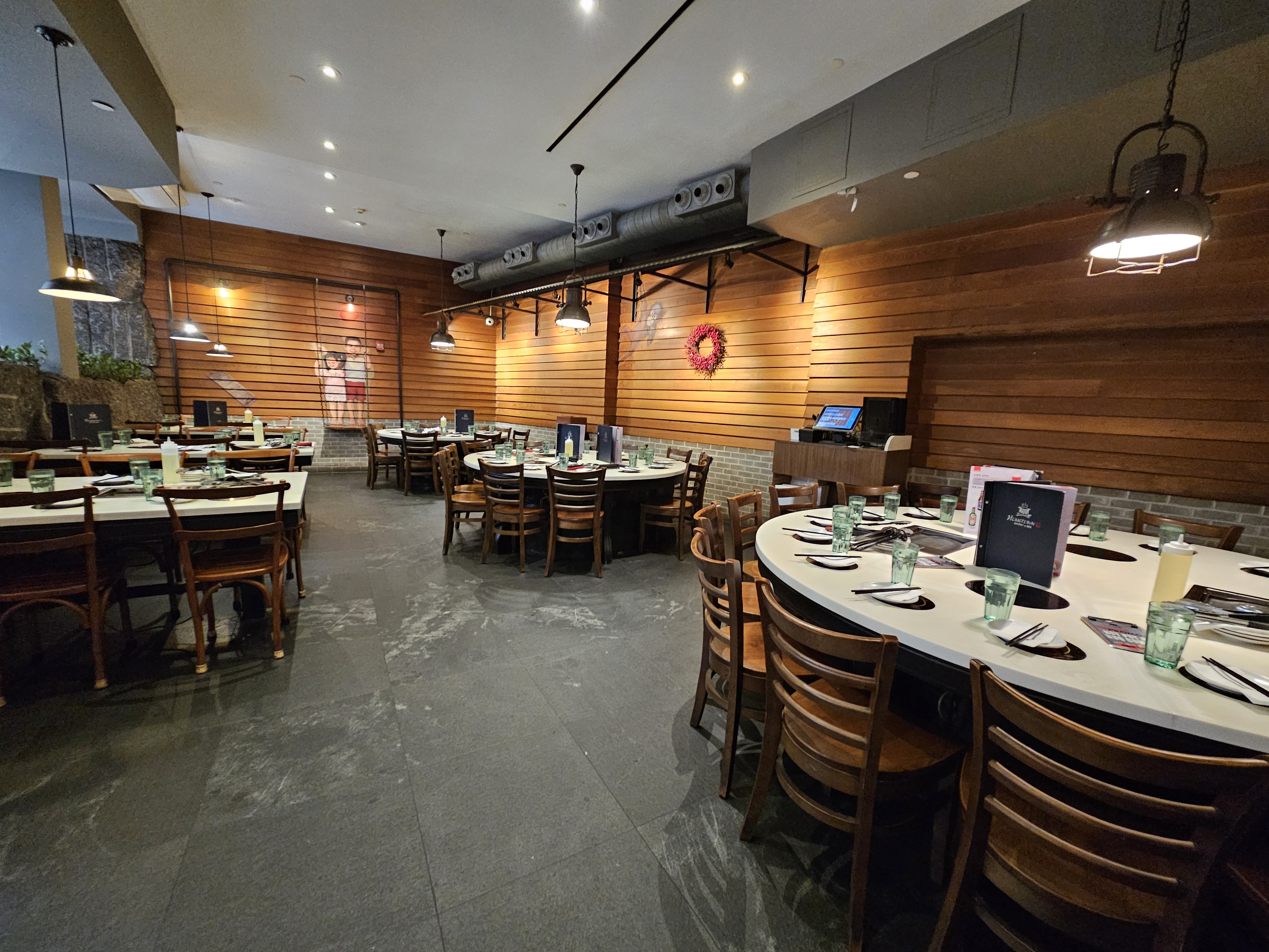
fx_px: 477
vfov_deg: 89.9
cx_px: 634
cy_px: 476
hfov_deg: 106.2
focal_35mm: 13
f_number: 2.2
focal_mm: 2.2
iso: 640
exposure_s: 1/24
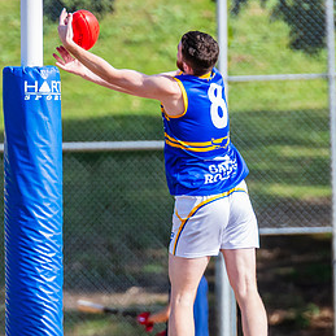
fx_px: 14035
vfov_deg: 1.4
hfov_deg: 1.4
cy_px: 233
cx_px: 210
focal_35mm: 1278
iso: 640
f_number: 6.3
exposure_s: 1/1600
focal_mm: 420
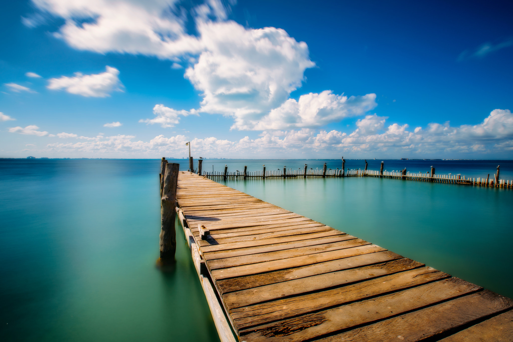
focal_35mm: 16
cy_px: 171
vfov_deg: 73.8
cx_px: 256
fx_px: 228
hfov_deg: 96.7
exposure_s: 13
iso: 50
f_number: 13
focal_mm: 16
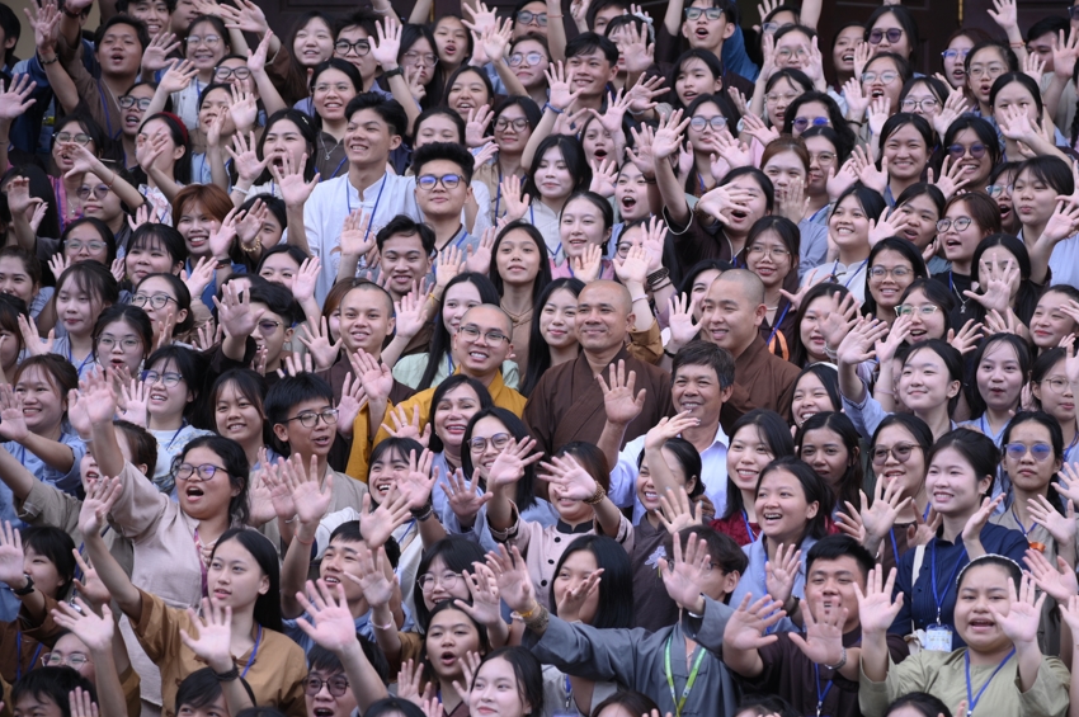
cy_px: 364
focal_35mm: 138
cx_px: 605
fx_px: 4132
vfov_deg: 9.9
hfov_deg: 14.9
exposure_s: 1/320
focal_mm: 120
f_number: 4
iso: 250
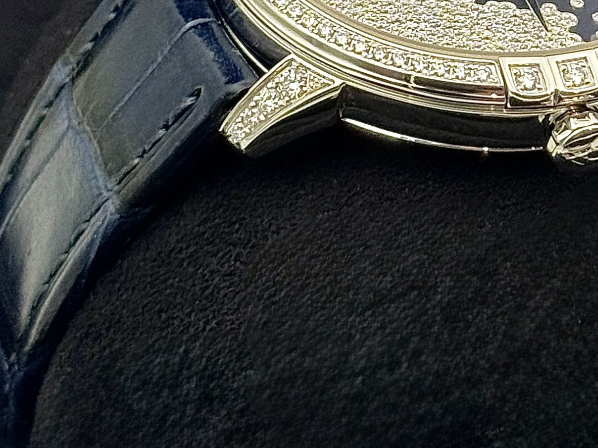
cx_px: 495
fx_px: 1986
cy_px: -21
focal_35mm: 115
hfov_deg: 17.0
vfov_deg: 12.7
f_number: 1.78
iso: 50
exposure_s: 1/139
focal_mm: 6.76
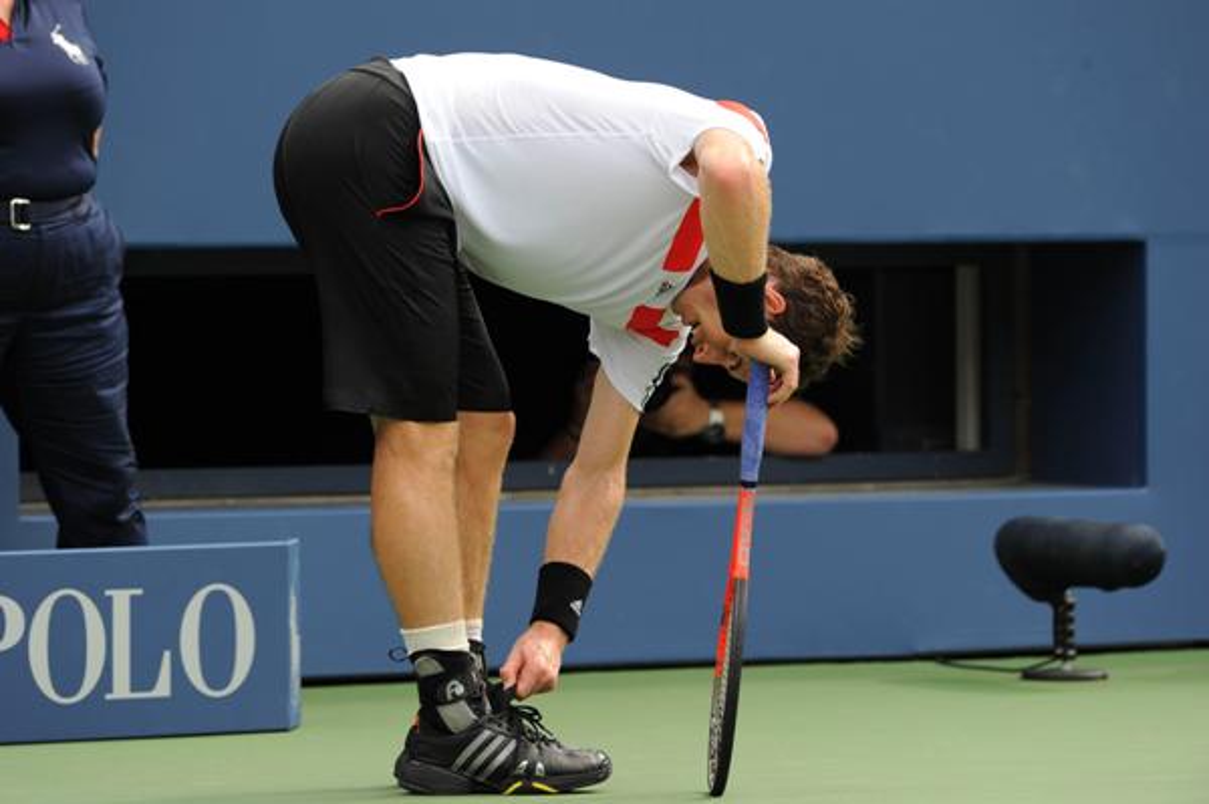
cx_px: 604
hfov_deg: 6.9
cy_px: 402
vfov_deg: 4.6
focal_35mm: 300
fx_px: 10066
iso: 500
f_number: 4.5
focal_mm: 300
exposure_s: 1/1000
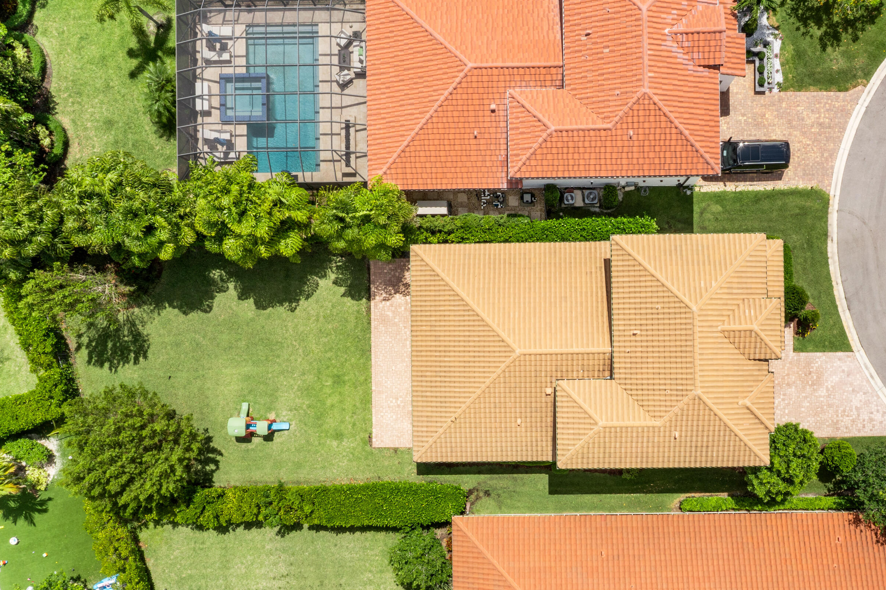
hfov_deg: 53.9
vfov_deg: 37.7
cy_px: 341
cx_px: 547
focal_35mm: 35
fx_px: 861
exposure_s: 1/320
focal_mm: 10.26
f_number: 8
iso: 100
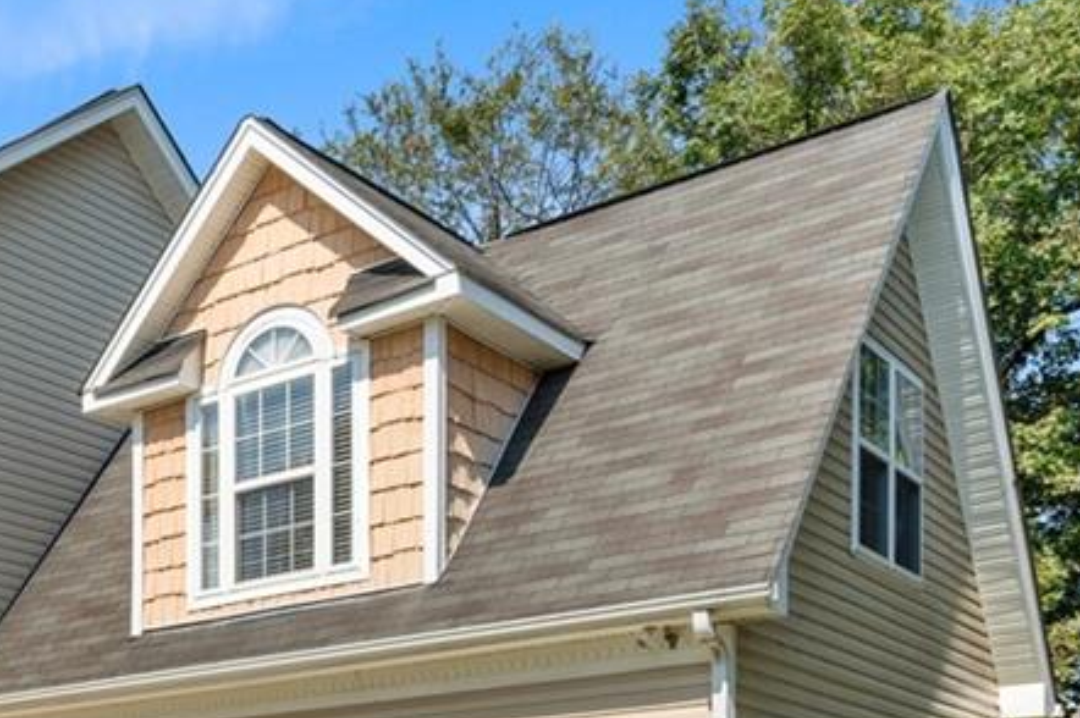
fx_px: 1529
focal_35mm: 51
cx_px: -95
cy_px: 683
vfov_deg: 25.4
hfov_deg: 34.0
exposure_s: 1/160
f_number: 11
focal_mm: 22
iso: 100
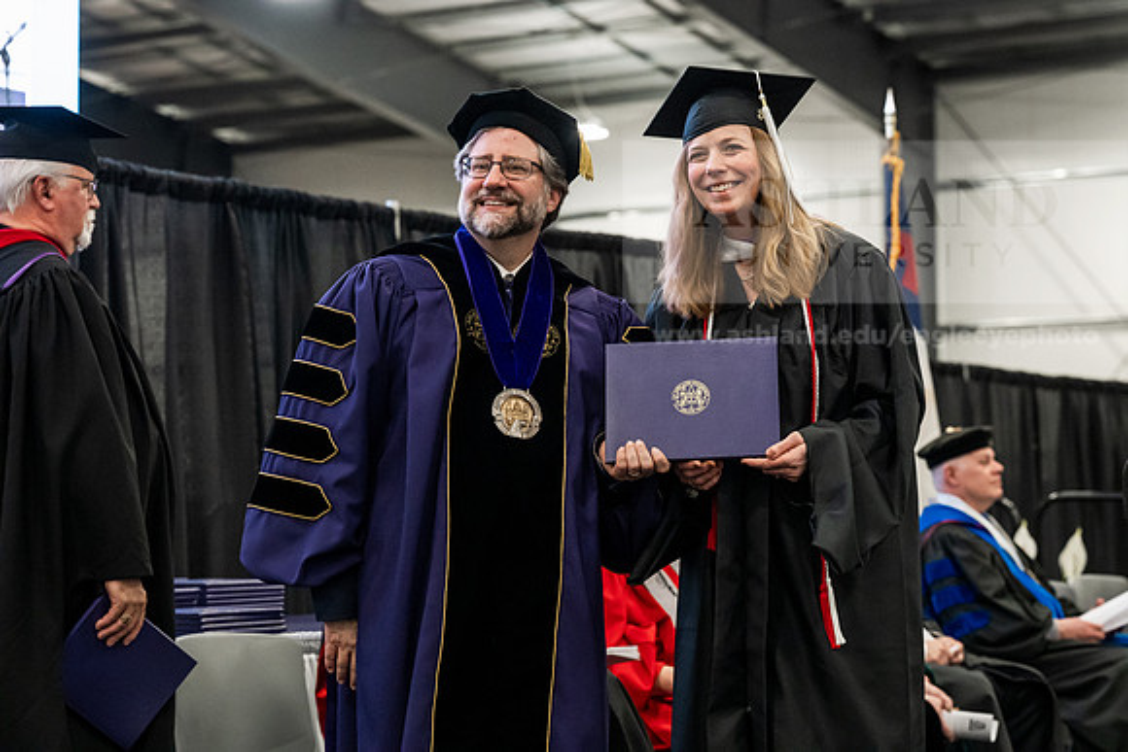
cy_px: 376
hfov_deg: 23.6
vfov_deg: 15.9
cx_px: 564
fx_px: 2695
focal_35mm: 86
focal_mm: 86
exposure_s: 1/250
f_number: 5
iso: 6400
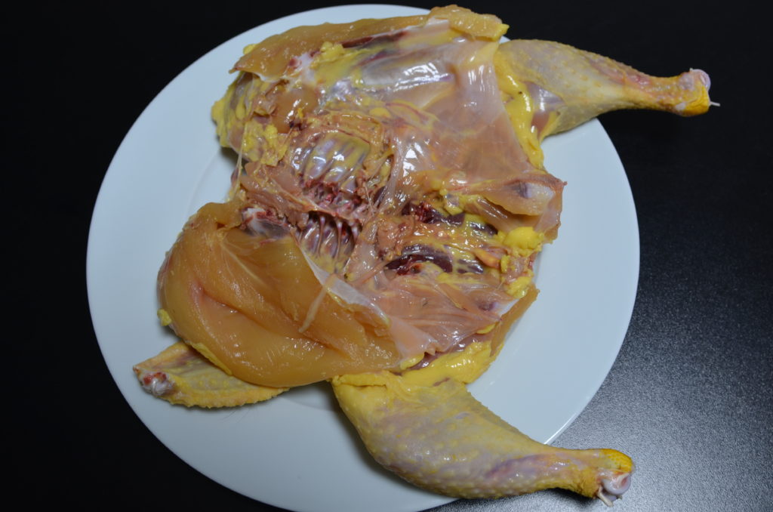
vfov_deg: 36.7
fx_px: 771
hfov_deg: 53.2
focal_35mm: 36
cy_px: 256
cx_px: 386
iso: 160
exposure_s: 1/15
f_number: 4
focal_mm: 24
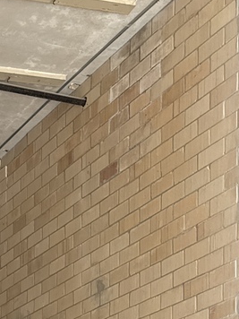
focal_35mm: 97
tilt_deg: -1.2
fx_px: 893
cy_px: 612
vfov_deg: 16.2
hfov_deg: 14.6
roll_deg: +0.8
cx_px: -75
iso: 160
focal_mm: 6.76
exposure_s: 1/121
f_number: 1.78
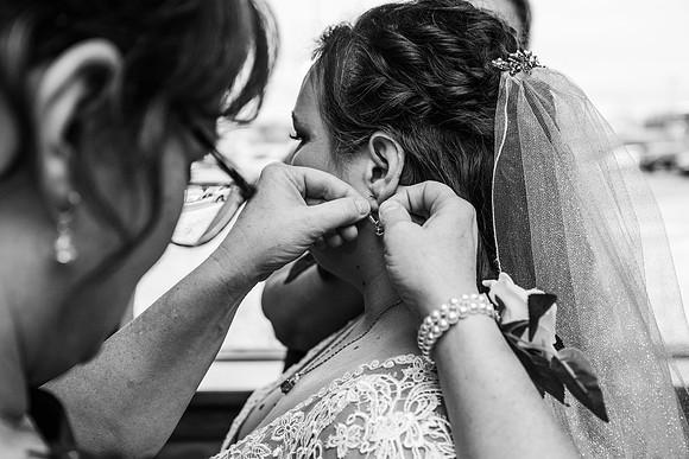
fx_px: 823
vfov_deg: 31.2
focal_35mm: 43
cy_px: 230
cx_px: 344
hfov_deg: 45.4
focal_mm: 43
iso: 1250
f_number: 4.5
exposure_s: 1/200
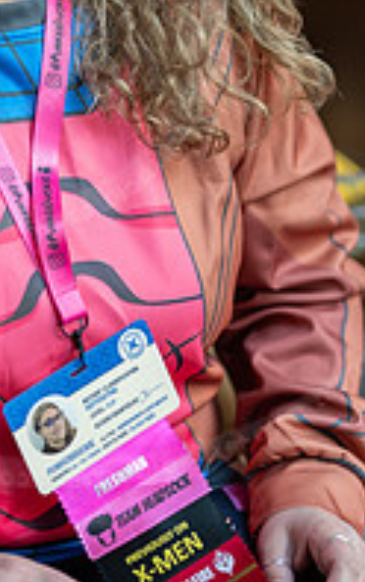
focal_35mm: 116
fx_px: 1844
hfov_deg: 11.2
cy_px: 106
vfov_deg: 17.8
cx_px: 24
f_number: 1.2
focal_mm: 50
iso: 640
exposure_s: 1/200
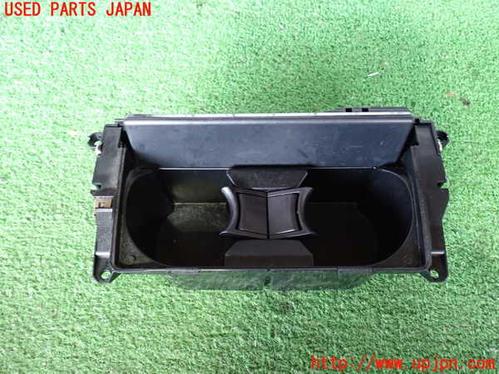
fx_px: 461
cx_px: 250
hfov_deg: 56.8
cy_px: 187
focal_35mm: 32
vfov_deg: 44.2
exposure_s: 1/30
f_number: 2.4
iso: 800
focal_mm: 5.79
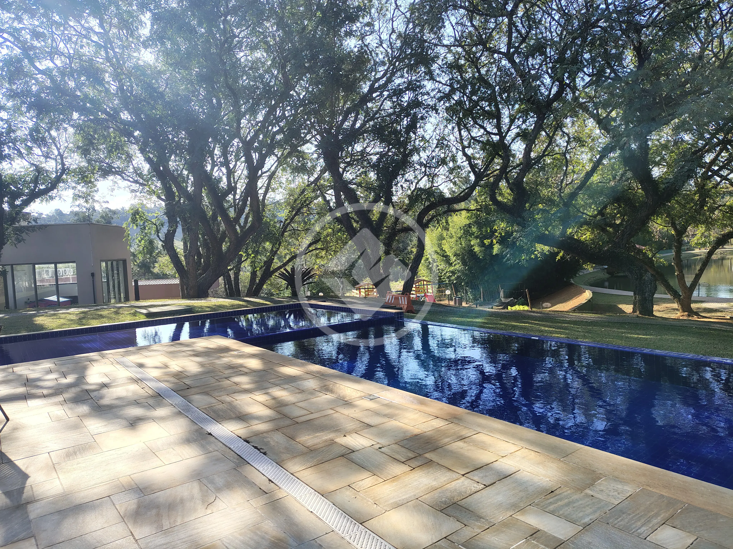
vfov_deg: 56.8
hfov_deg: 71.6
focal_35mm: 24
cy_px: 274
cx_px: 366
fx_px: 508
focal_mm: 5.56
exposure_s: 1/706
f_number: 1.8
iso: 100
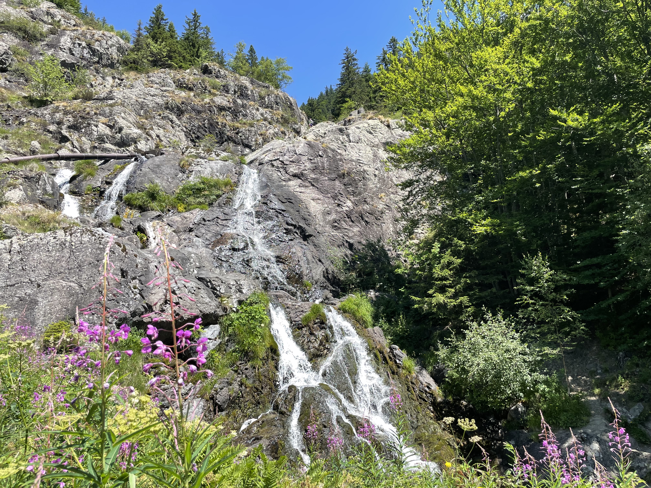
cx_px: 326
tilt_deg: +16.2
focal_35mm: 26
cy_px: 244
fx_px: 489
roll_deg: +3.1
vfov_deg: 53.1
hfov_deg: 67.3
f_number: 1.6
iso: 32
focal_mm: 4.2
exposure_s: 1/1473
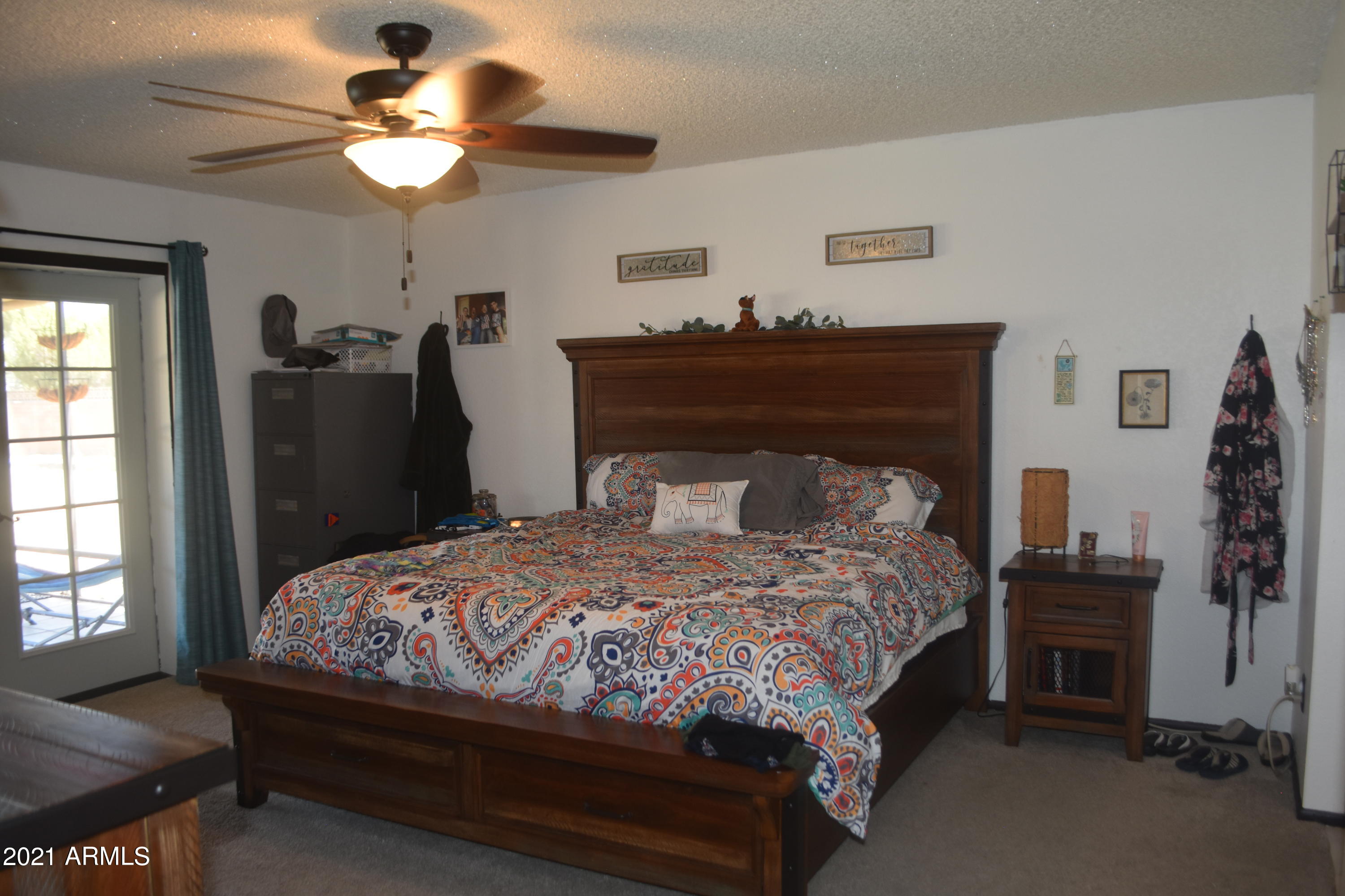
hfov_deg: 67.4
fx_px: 1009
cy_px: 448
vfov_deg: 47.9
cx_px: 672
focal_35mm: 27
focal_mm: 18
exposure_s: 1/60
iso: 360
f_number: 4
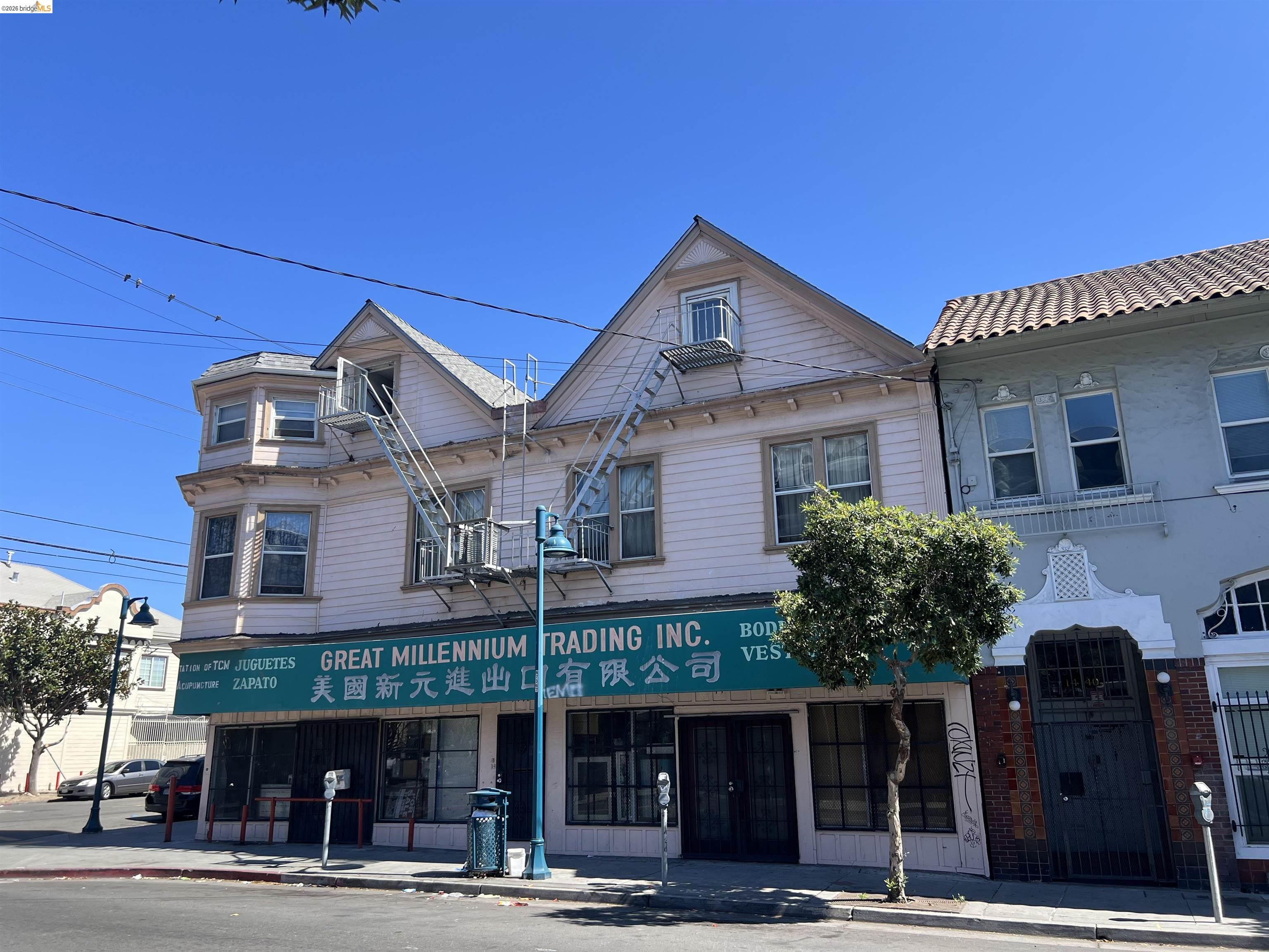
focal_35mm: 26
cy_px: 476
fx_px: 953
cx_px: 634
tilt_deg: +16.5
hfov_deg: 67.3
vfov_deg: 53.1
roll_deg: +1.7
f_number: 1.5
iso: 50
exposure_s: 1/1901
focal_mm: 5.7
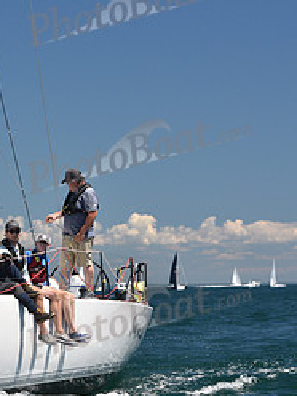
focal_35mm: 220
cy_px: 258
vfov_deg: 9.0
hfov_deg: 6.7
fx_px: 2517
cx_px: -54
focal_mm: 98
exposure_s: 1/800
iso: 250
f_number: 5
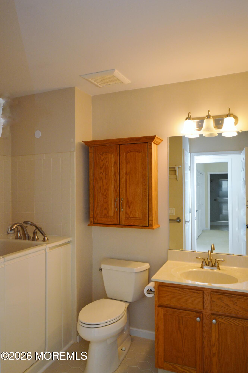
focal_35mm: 26
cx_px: 124
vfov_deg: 70.5
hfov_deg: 50.3
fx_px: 264
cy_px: 186
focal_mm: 17
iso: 450
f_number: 4.2
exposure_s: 1/60
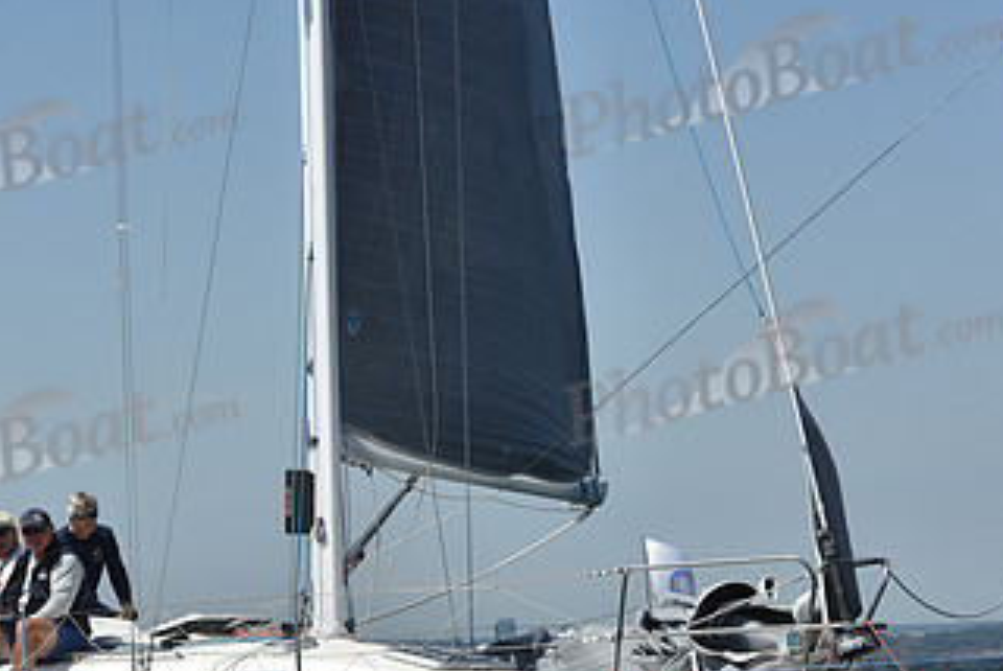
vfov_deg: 8.9
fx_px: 4294
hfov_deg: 13.3
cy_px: 572
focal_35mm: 154
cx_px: 404
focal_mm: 85
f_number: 9
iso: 250
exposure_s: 1/1250
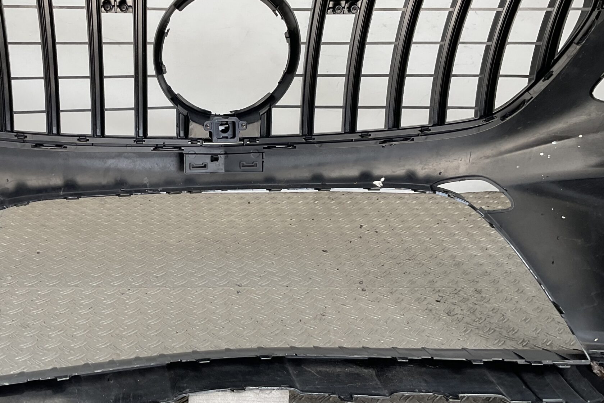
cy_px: 198
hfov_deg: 42.1
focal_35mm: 46
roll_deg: -3.5
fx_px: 772
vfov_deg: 29.2
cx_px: 196
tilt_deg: -19.9
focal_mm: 3
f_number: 1.8
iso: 16
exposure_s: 1/270
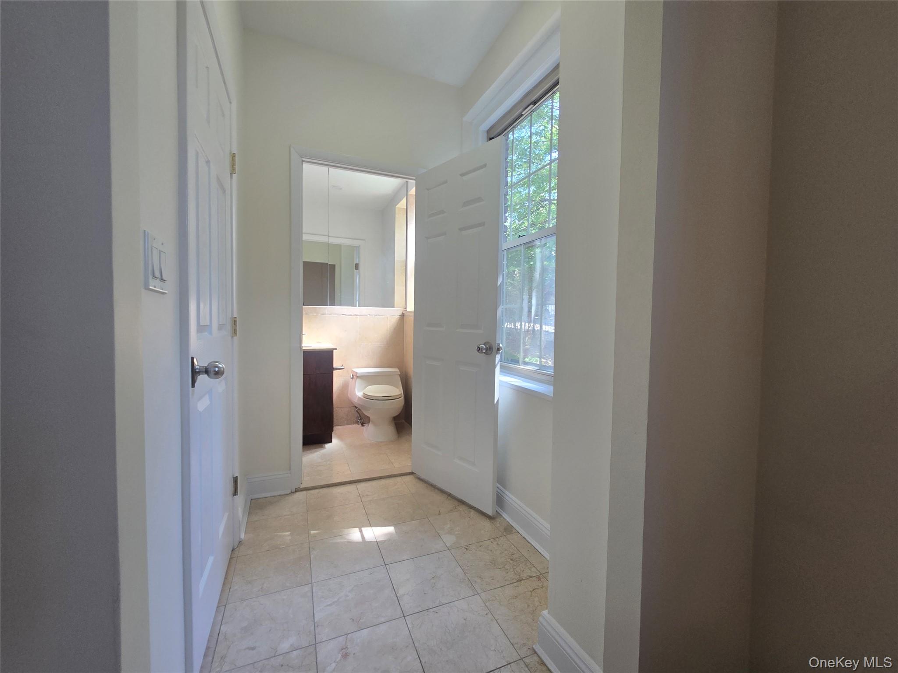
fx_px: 337
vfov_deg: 89.9
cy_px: 336
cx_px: 449
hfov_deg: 106.2
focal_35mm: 13
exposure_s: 1/60
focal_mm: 2.2
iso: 64
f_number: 2.2
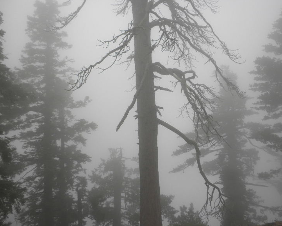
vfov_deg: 38.2
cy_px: 113
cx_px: 145
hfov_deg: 46.8
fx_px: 326
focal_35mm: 39
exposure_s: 1/102
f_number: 3.5
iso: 64
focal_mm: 6.6
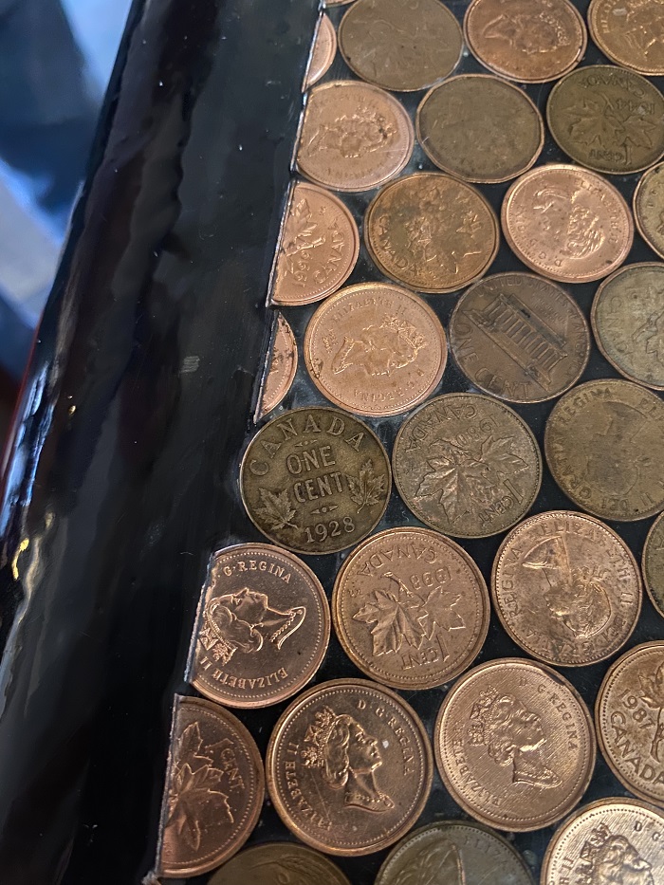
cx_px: 332
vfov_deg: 67.3
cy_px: 442
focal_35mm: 26
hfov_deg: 53.1
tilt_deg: -75.0
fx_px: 665
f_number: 1.8
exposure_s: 1/24
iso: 800
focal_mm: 4.25
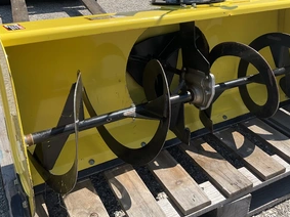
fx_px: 343
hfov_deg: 45.5
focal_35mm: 41
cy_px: 75
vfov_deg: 34.8
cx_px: 174
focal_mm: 3
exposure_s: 1/1279
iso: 25
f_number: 1.8
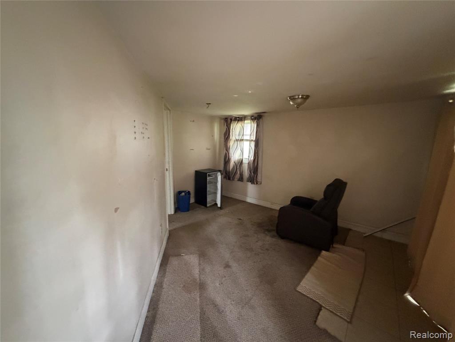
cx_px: 228
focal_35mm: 14
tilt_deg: -10.9
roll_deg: +1.5
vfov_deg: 85.7
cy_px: 171
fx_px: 184
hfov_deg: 102.1
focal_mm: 2.22
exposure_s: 1/56
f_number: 2.2
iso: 1250
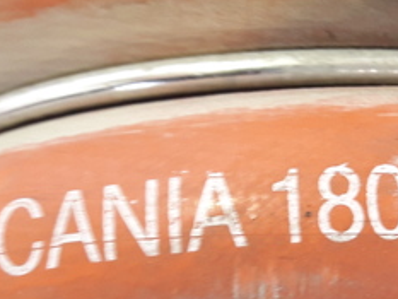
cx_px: 350
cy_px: 253
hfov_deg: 24.7
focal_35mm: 77
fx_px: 886
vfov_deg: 18.9
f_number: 1.9
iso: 125
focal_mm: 3.7
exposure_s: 1/33
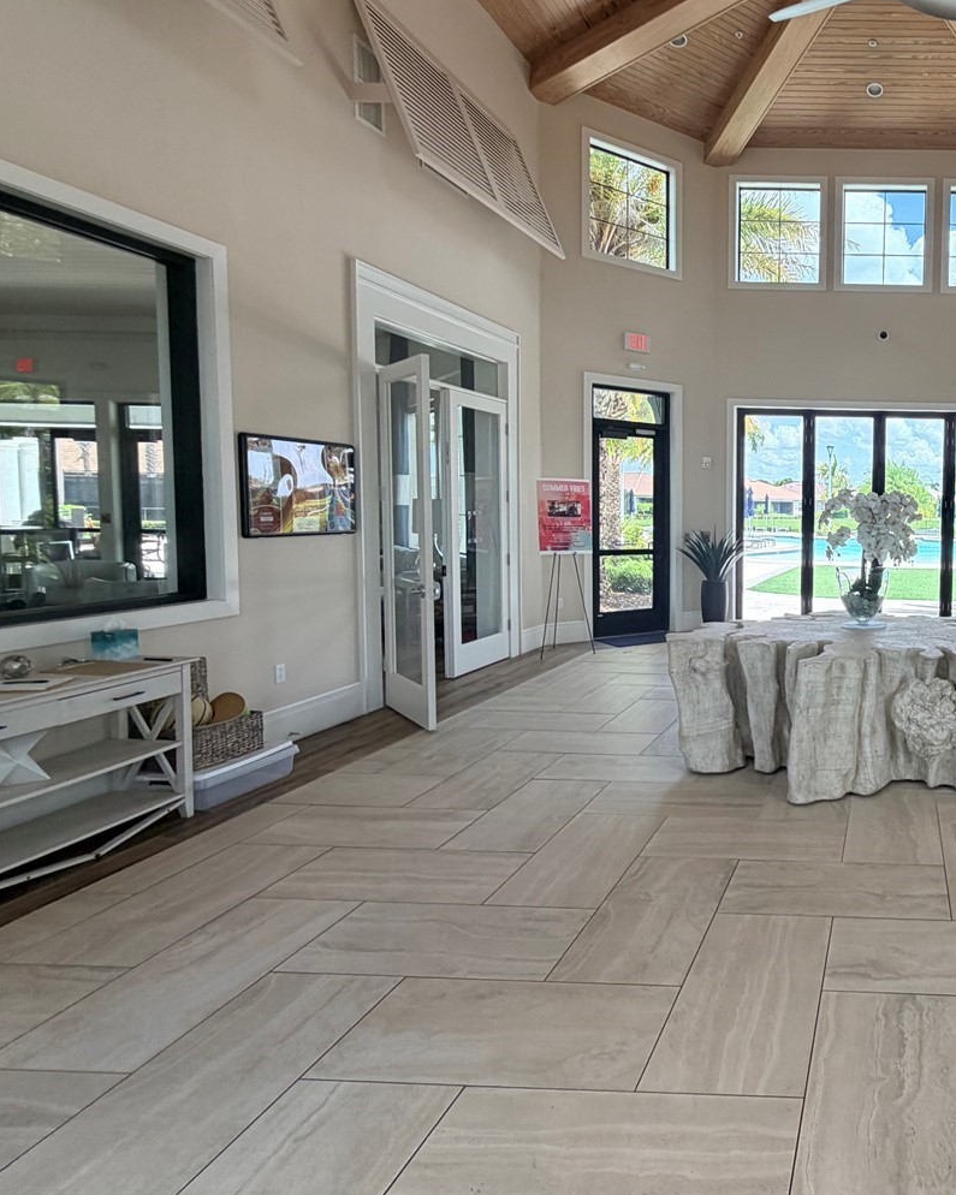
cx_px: 873
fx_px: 778
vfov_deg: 75.0
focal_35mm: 22
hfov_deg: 54.4
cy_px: 558
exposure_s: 1/141
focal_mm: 2.22
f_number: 2.2
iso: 64
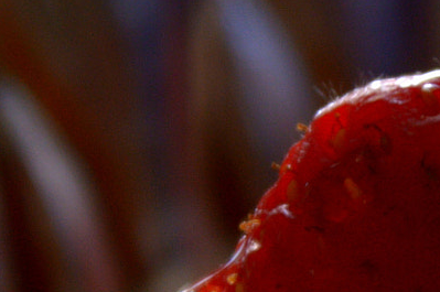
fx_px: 14685
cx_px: 473
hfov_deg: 1.7
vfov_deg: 1.1
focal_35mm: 1203
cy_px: 326
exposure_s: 1/8
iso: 400
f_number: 6.3
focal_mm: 200
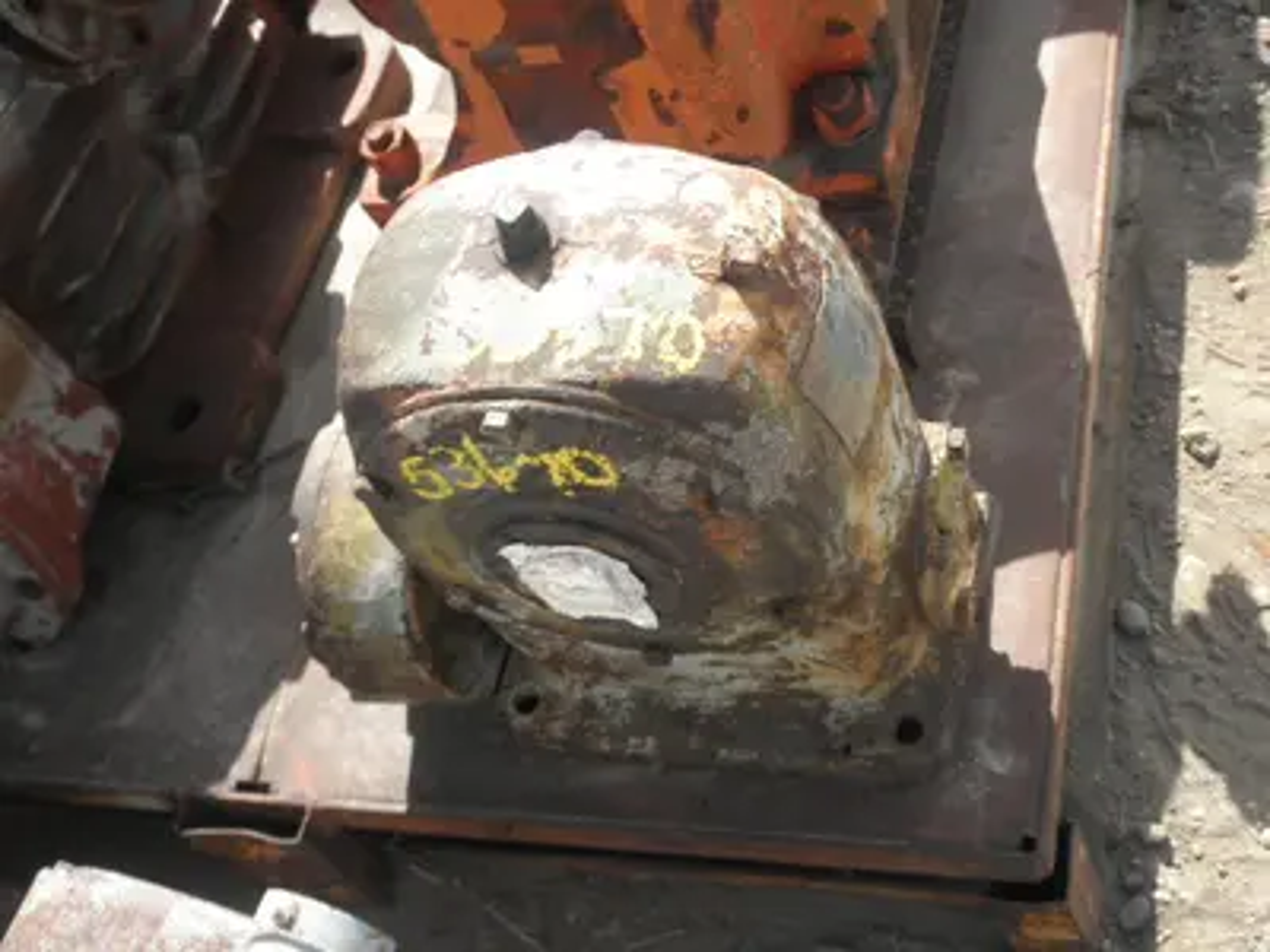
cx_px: 635
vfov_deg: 32.9
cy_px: 476
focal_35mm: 44
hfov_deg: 42.9
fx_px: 1614
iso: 64
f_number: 3.4
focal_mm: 7.9
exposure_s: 1/320
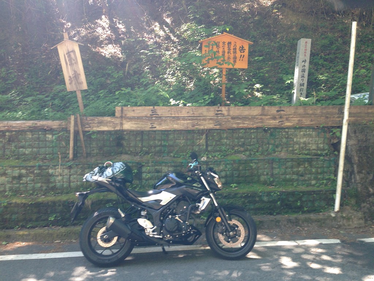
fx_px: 357
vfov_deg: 42.9
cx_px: 187
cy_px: 140
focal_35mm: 33
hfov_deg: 55.4
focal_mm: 4.12
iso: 64
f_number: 2.4
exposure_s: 1/120
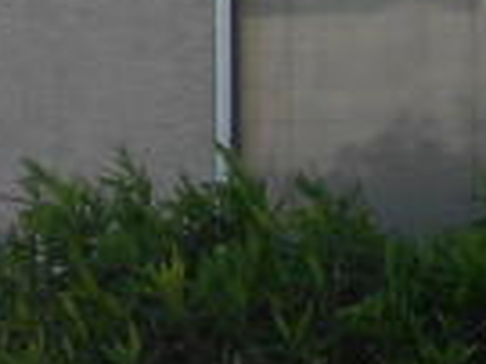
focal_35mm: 197
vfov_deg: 7.5
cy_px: 148
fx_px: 2763
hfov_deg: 9.3
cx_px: -536
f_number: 3.2
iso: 80
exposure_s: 1/500
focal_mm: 4.6
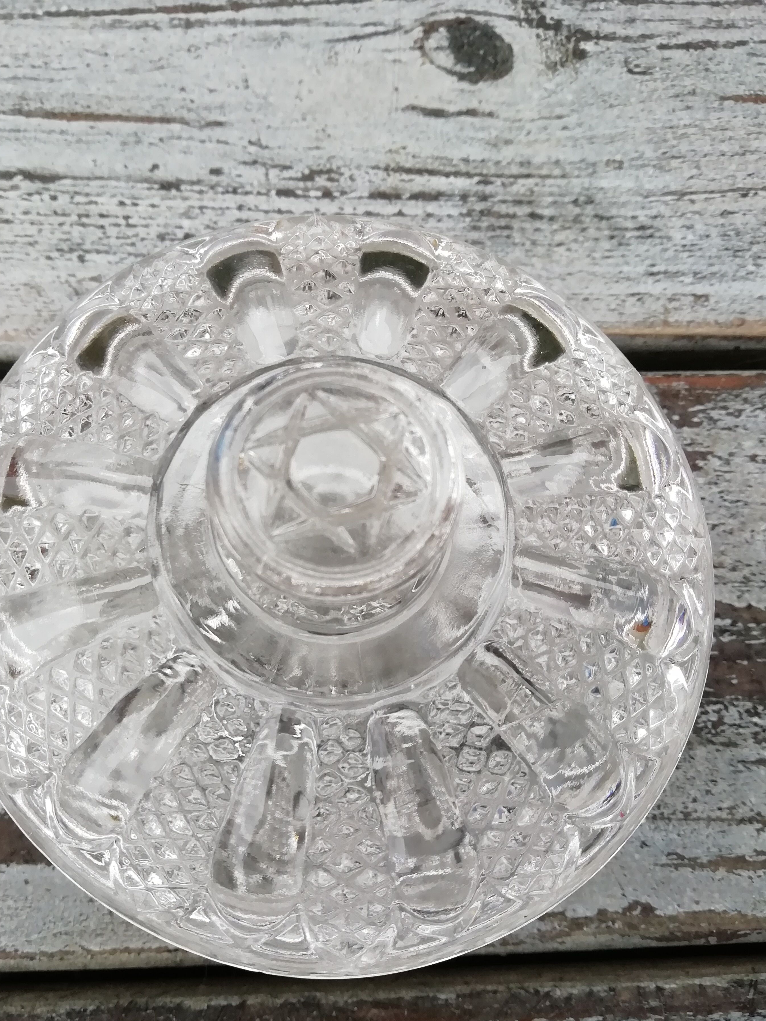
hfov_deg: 46.7
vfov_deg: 59.9
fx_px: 885
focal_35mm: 30
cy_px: 539
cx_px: 339
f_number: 2.2
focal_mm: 3.21
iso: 100
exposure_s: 1/100
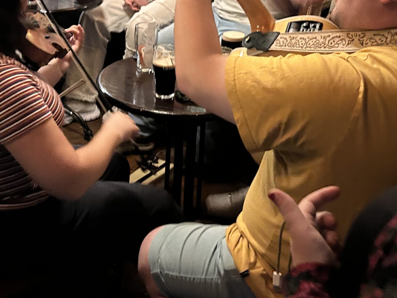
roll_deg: -1.8
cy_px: 61
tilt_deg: -21.9
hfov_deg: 35.5
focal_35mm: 54
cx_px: 210
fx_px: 619
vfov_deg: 26.5
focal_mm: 5.7
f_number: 1.5
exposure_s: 1/25
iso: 1000
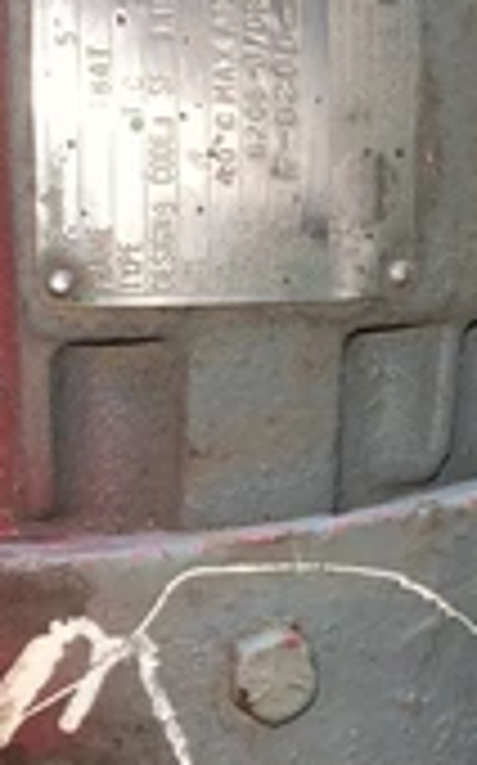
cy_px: 256
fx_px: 1354
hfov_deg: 20.0
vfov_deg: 31.3
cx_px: 230
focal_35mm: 65
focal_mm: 4.25
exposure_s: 1/10
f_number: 1.8
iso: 25
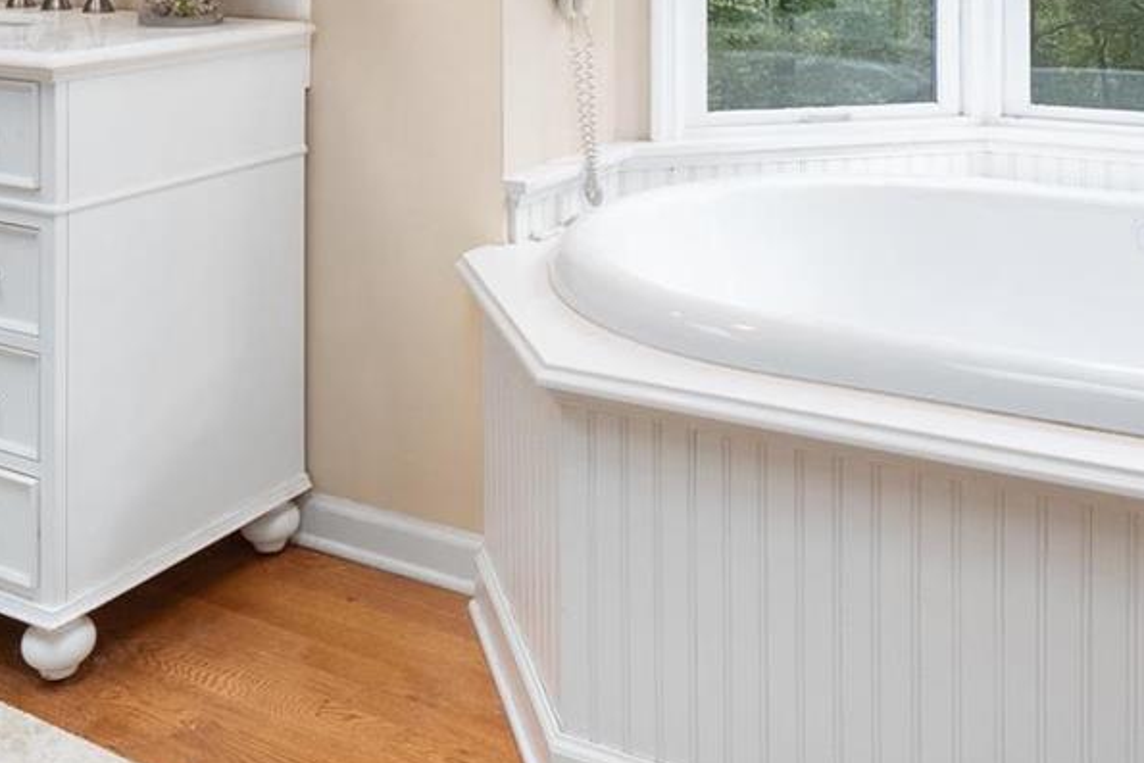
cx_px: 577
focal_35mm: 43
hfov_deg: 45.4
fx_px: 1367
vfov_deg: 28.2
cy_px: -94
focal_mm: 8
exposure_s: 1/6
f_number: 8
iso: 400
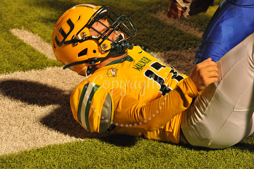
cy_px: 84
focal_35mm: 120
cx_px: 127
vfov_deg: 11.4
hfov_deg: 17.1
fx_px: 846
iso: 6400
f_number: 5.6
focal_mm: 120
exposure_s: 1/200
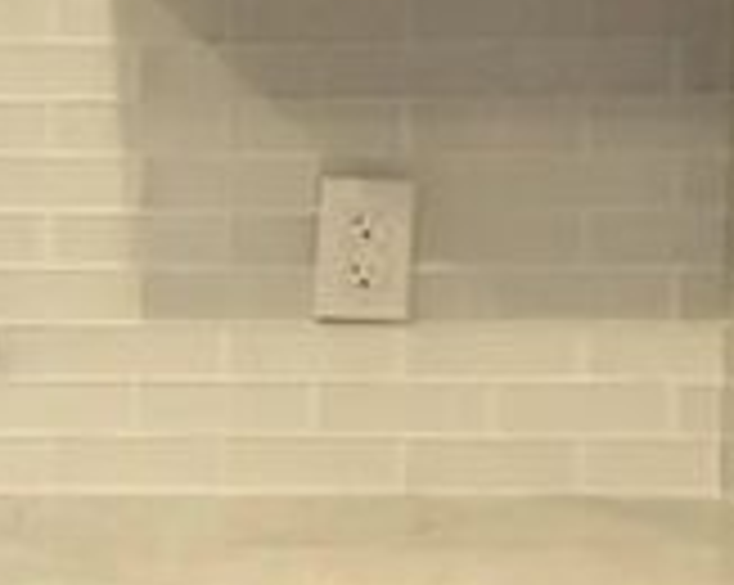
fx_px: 3862
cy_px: 68
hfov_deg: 9.6
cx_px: -1036
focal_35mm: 178
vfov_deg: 8.6
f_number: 2.2
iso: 125
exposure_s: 1/30
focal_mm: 4.15
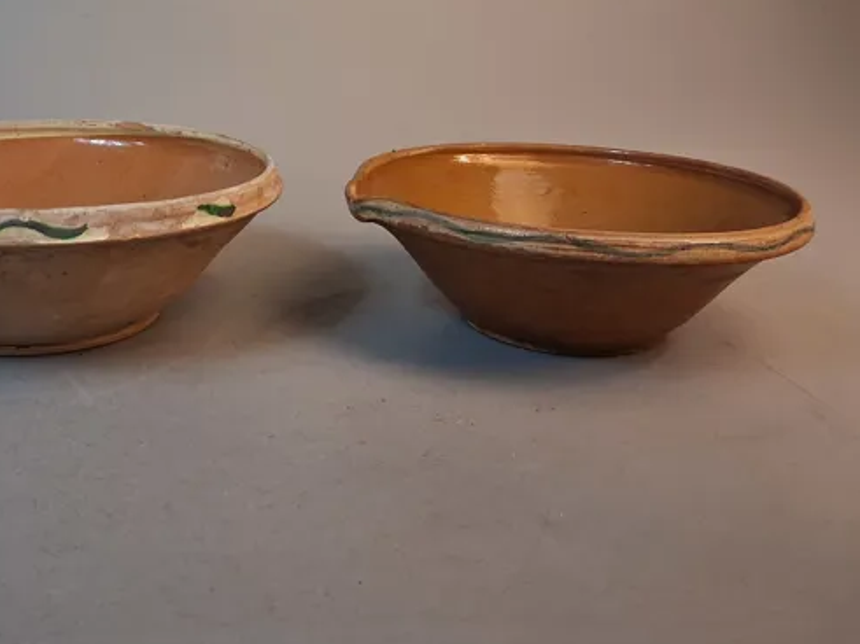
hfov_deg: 42.1
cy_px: 145
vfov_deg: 32.1
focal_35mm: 44
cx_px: 257
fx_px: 1093
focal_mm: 4
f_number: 1.8
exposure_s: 1/50
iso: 250
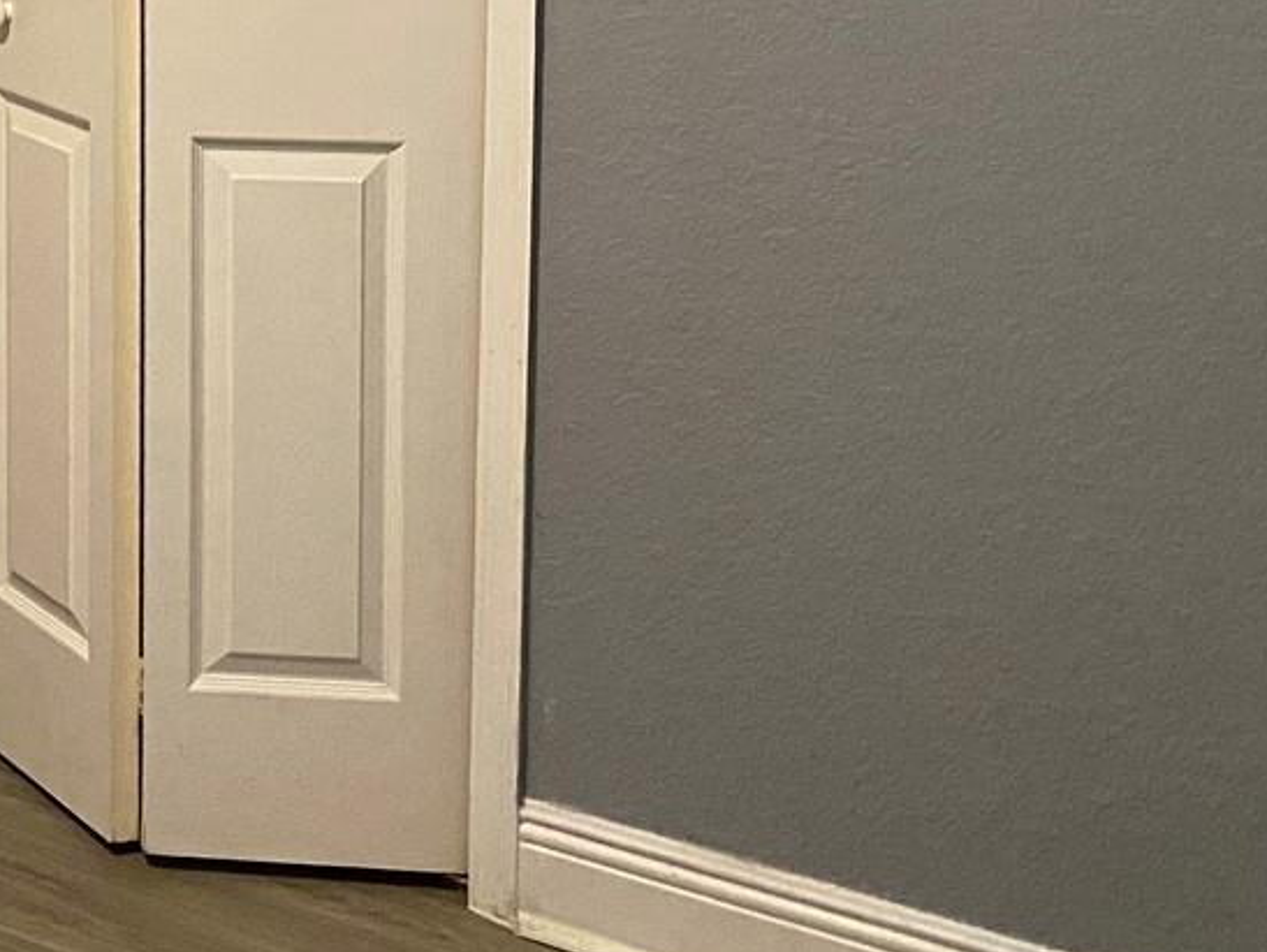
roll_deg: -0.8
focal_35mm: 76
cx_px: -540
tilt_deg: -3.5
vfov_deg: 18.1
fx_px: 2784
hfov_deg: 22.0
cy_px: -299
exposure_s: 1/60
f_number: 1.8
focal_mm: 4.25
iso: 500
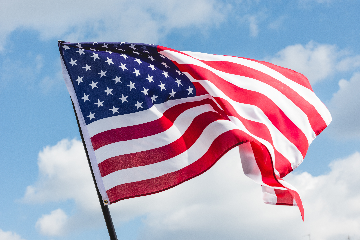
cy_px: 120
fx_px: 820
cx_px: 180
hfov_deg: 24.8
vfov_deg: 16.7
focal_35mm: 82
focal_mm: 82
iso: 160
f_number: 11
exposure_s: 1/500
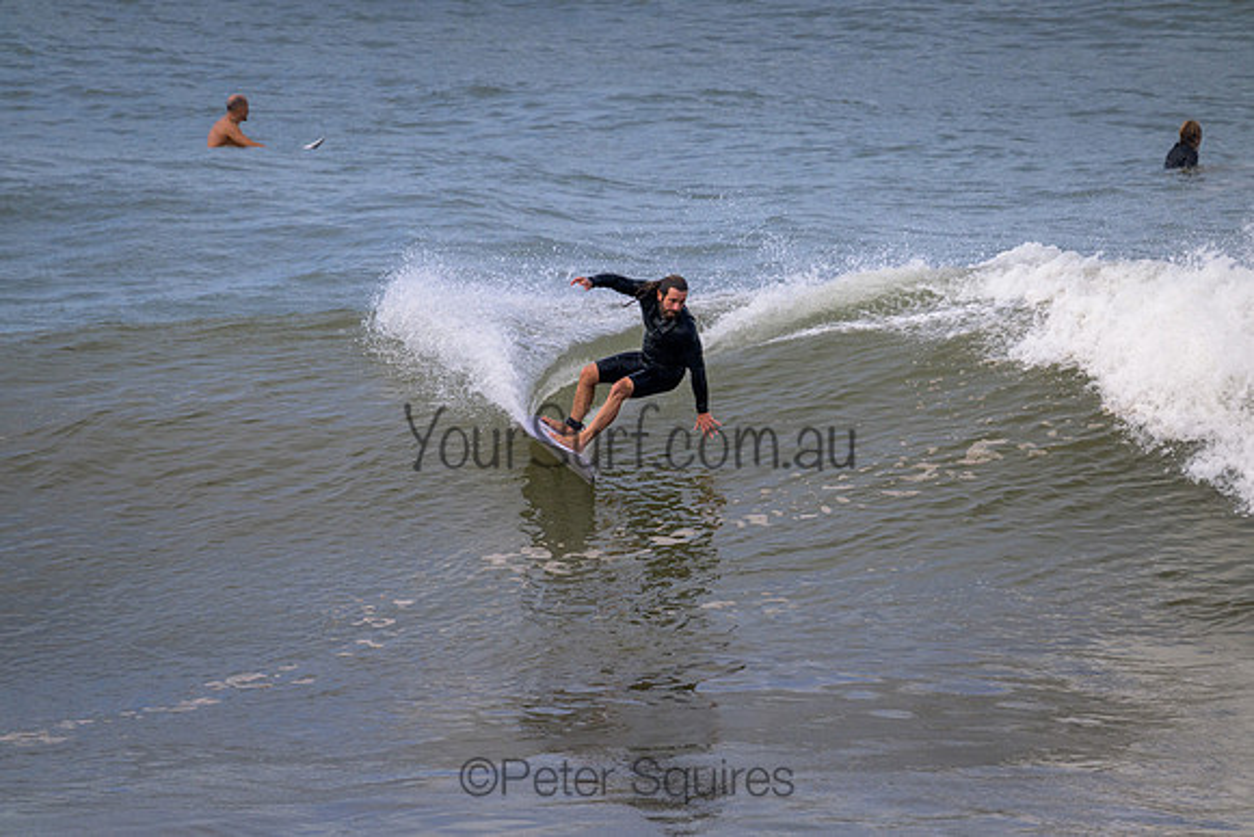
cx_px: 627
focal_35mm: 630
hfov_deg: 3.3
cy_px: 418
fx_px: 21949
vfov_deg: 2.2
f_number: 11
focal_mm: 630
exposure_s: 1/2000
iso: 900
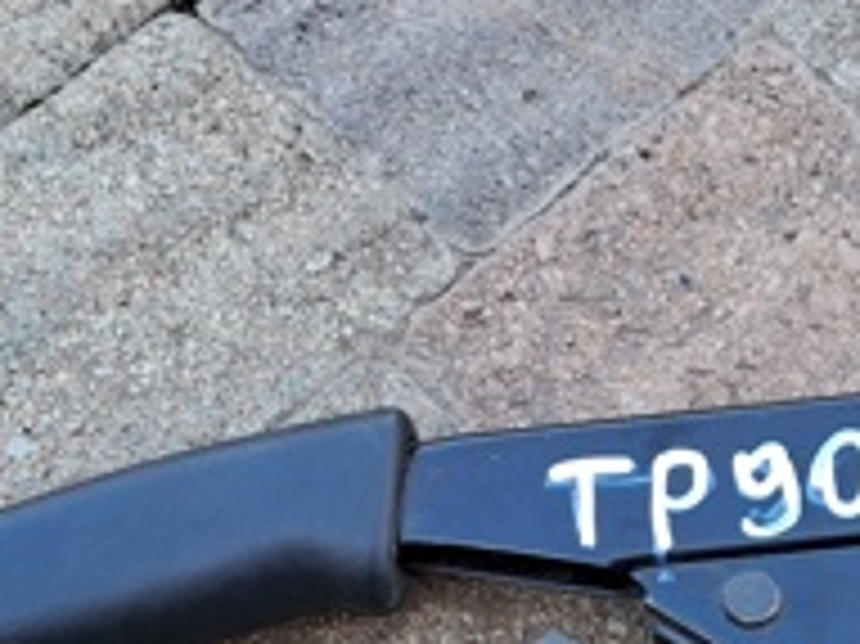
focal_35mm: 87
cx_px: 761
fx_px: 2160
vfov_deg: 16.4
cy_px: 723
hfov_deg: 22.0
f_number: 1.8
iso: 40
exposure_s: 1/60
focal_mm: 3.98
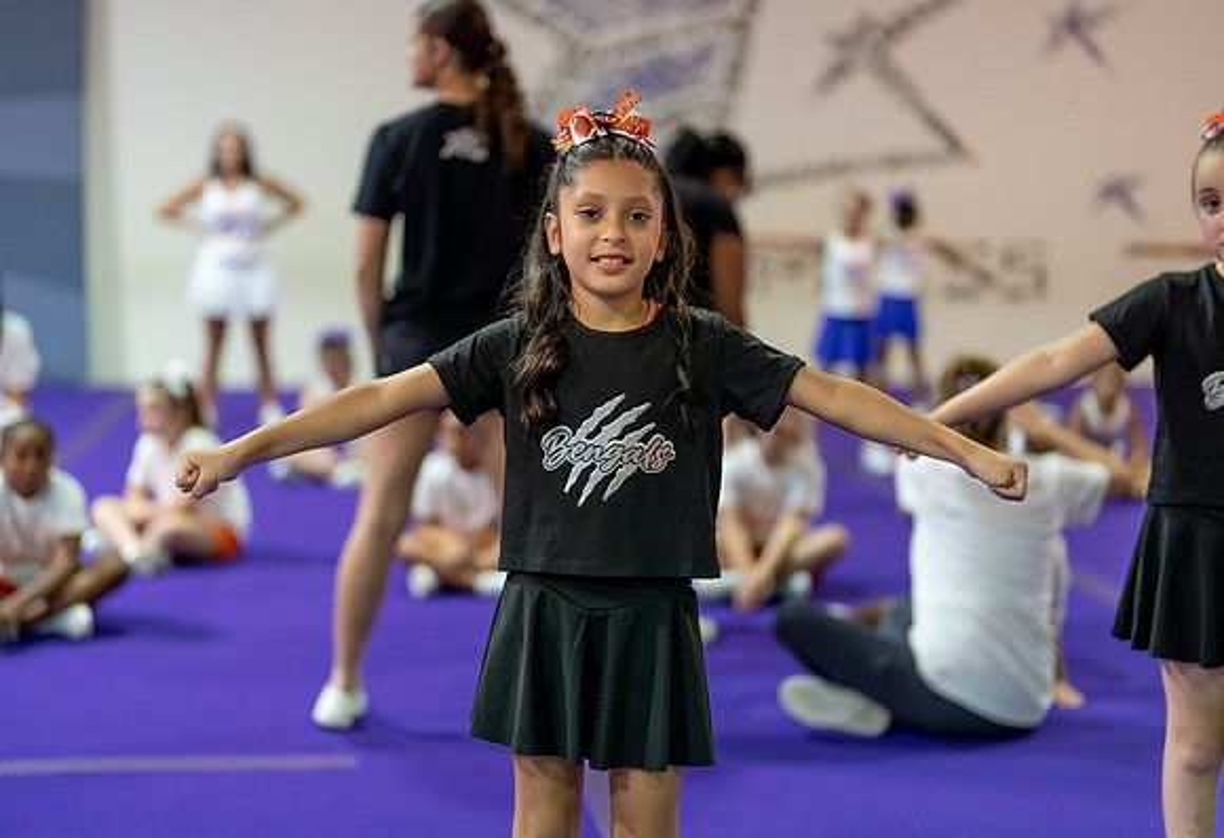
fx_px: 1928
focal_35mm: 56
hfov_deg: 35.2
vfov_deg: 24.5
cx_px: 610
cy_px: 405
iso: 1250
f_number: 1.2
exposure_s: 1/400
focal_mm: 50
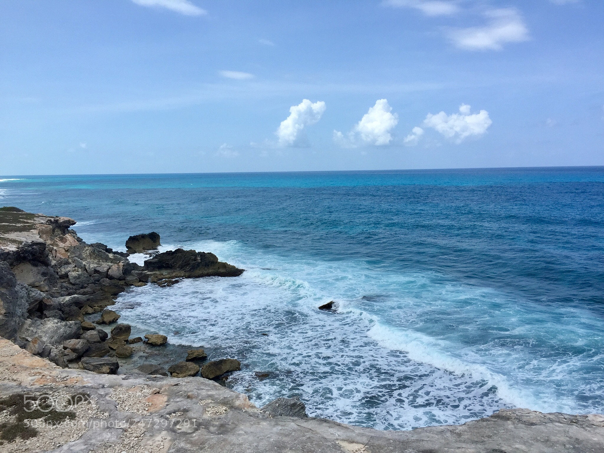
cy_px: 226
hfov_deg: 61.7
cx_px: 302
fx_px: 506
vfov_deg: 48.2
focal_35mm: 29
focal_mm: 4.15
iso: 32
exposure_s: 1/2326
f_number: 2.2
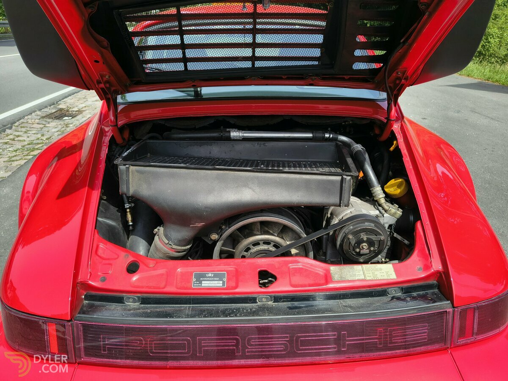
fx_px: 352
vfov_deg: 56.8
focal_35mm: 24
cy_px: 190
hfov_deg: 71.6
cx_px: 254
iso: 101
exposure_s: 1/1313
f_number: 1.8
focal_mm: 5.56
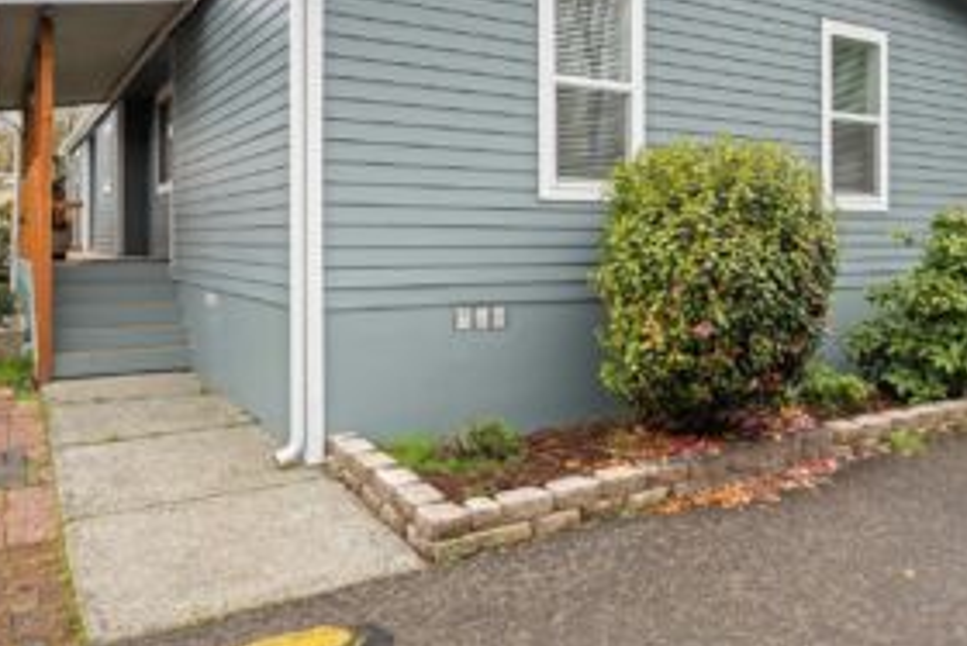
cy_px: 202
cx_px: 587
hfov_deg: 60.1
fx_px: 825
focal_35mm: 31
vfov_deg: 42.0
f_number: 8
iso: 200
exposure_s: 1/40
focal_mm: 21.5
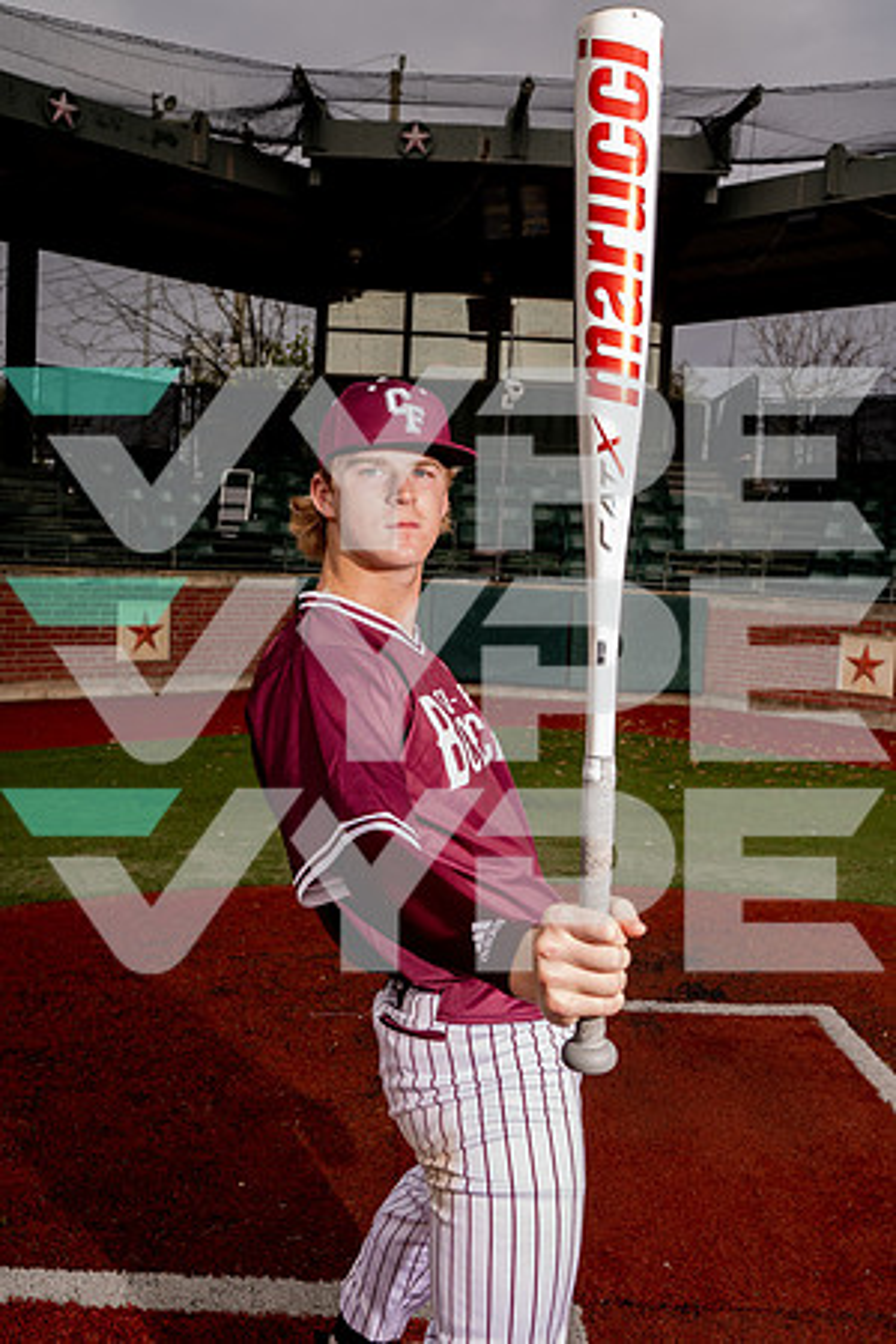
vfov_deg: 54.4
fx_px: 1307
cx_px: 448
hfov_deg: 37.9
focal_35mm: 35
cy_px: 672
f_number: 7.1
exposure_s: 1/250
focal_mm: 35
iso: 125
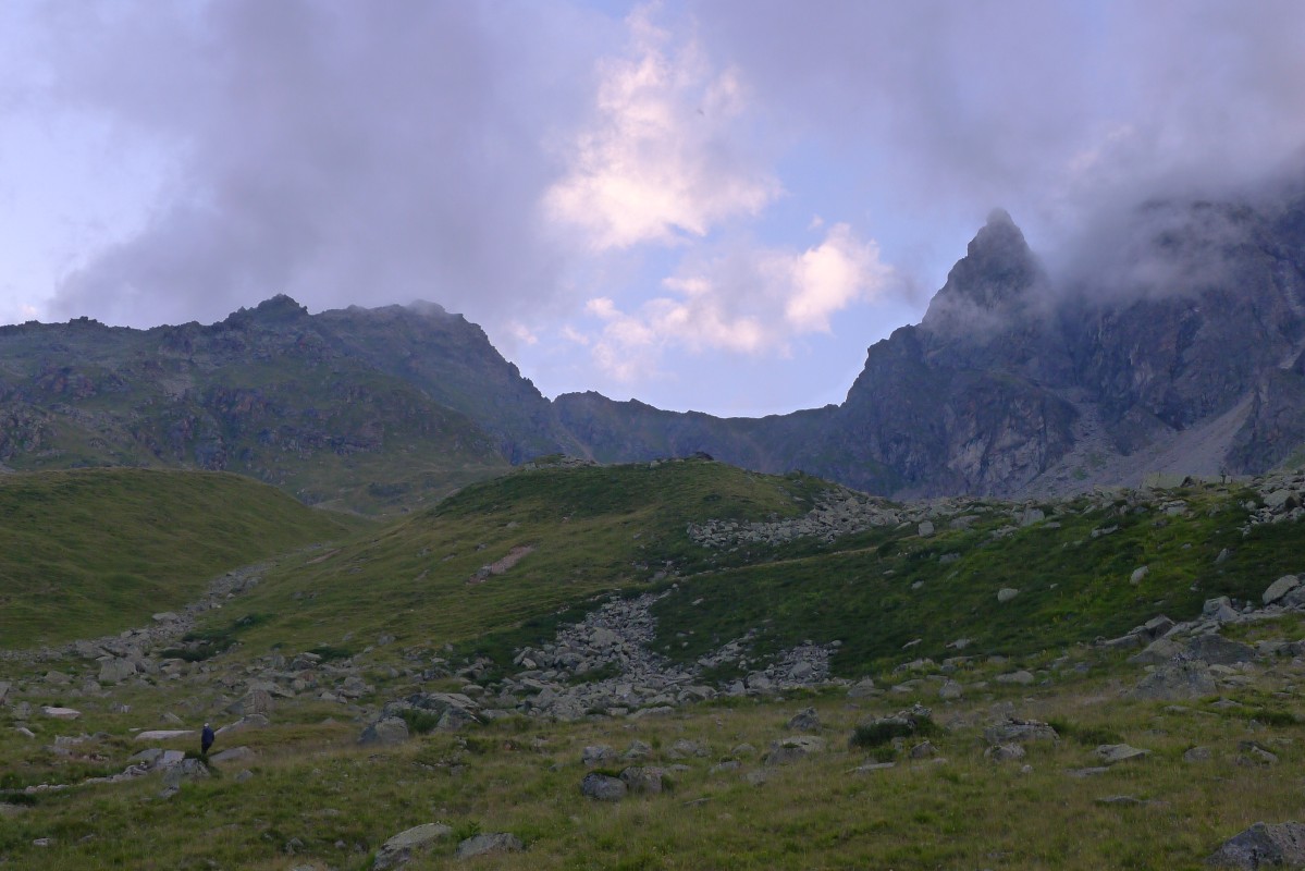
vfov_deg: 36.0
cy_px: 436
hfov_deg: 51.9
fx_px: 1341
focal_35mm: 37
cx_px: 652
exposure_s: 1/125
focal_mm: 7.9
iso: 125
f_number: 2.8
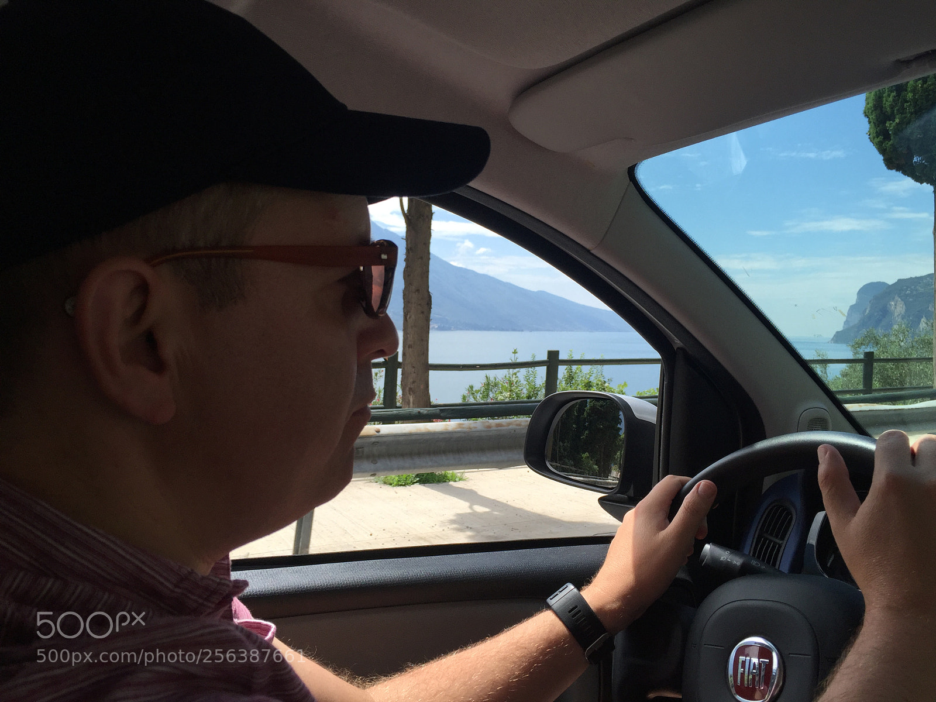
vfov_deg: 48.2
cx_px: 468
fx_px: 784
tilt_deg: +1.1
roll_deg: -0.8
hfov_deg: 61.7
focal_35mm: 29
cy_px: 351
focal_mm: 4.15
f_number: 2.2
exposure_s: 1/1464
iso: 32
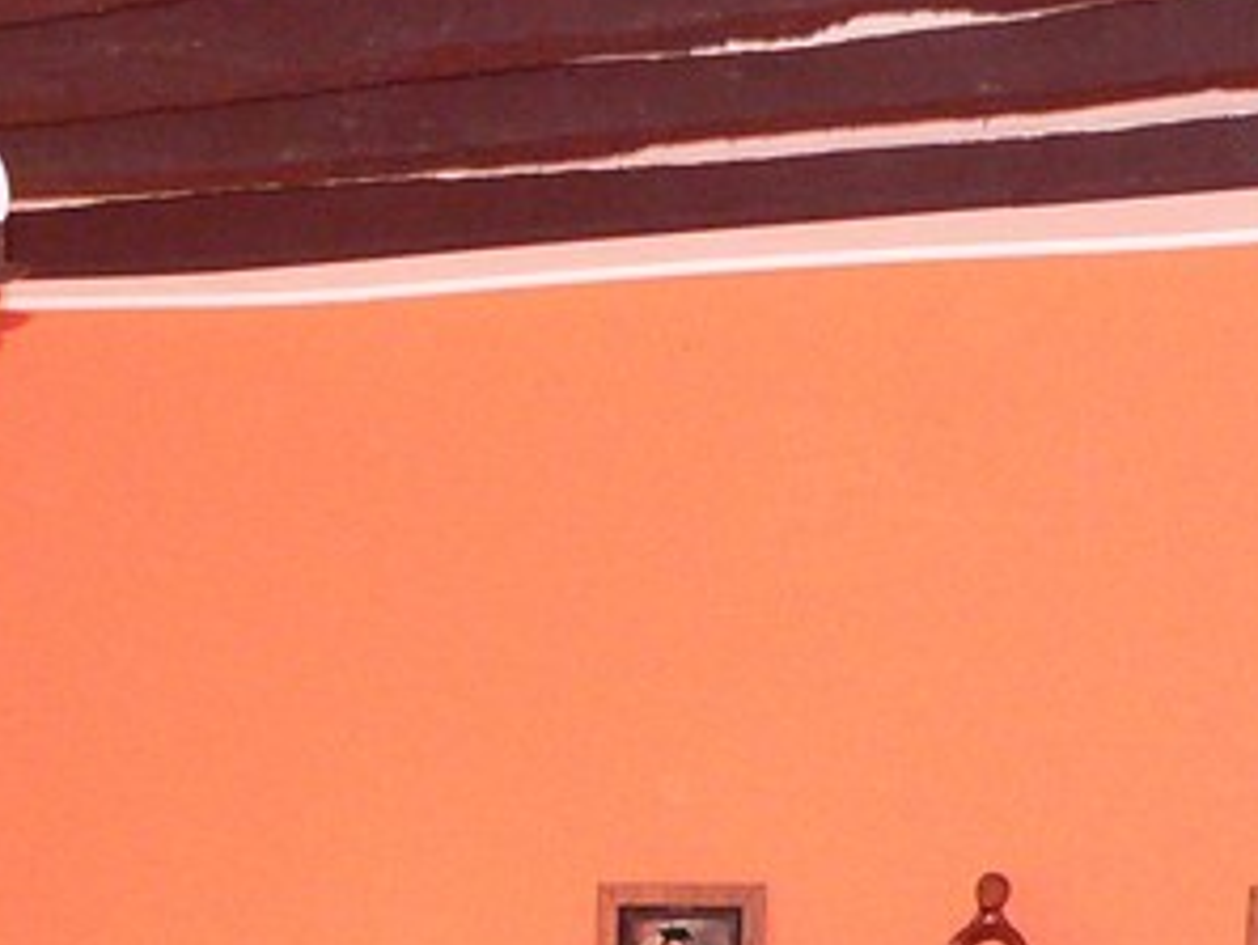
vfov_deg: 15.0
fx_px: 3527
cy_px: 945
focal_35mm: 97
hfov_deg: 20.2
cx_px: 436
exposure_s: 1/125
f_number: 2.8
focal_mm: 6
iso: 400
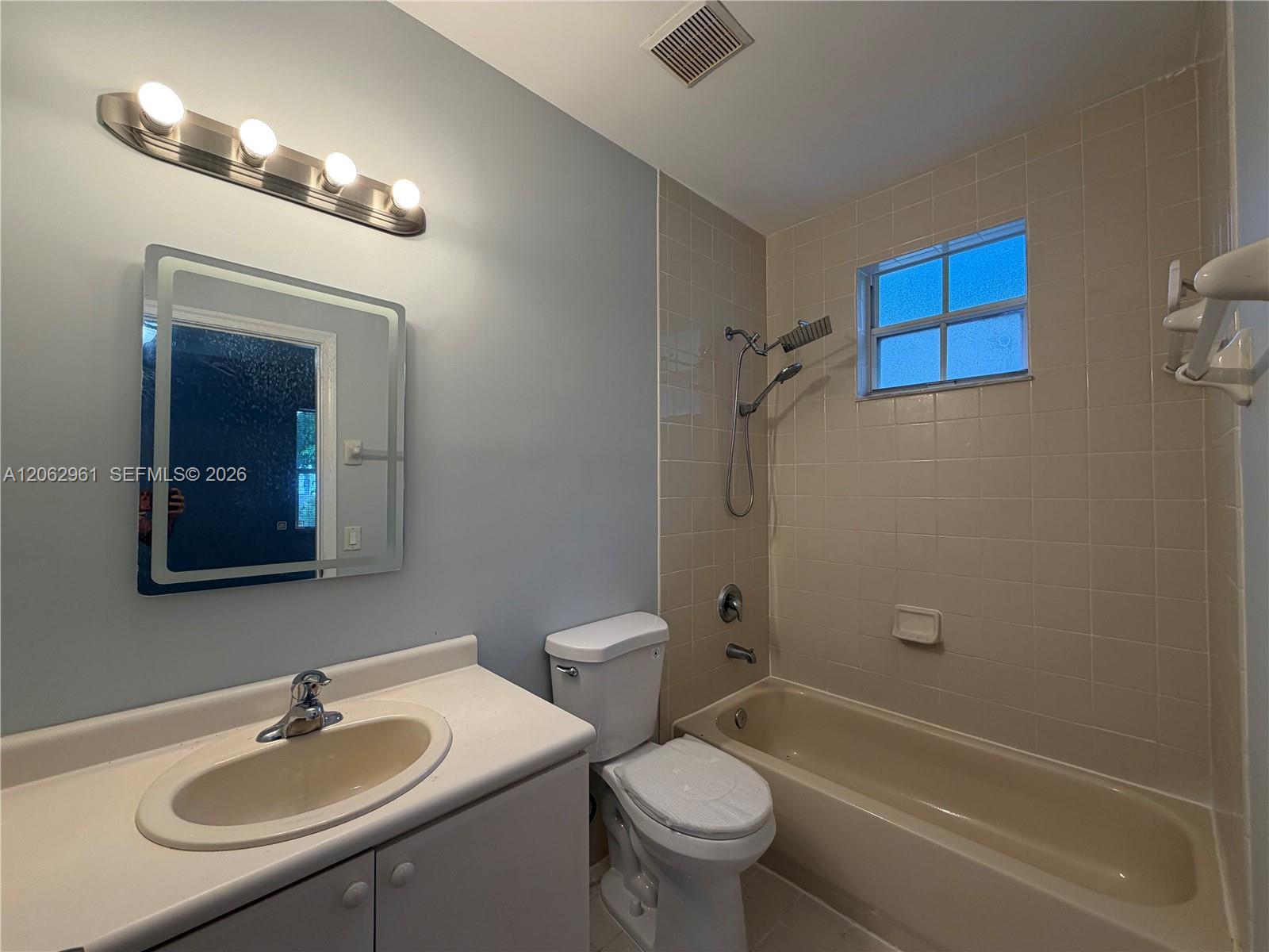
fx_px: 513
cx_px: 634
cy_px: 476
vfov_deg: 85.7
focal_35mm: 14
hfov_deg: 102.1
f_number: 2.2
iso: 64
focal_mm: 2.22
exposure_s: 1/120
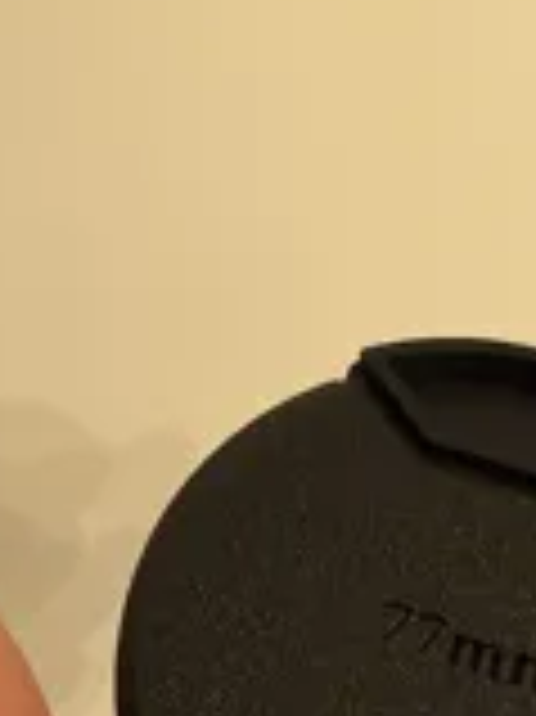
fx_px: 1302
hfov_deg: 23.1
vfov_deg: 30.6
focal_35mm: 63
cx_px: 392
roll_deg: +16.2
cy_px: 468
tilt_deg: -42.0
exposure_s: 1/50
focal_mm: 2.22
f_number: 2.2
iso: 400
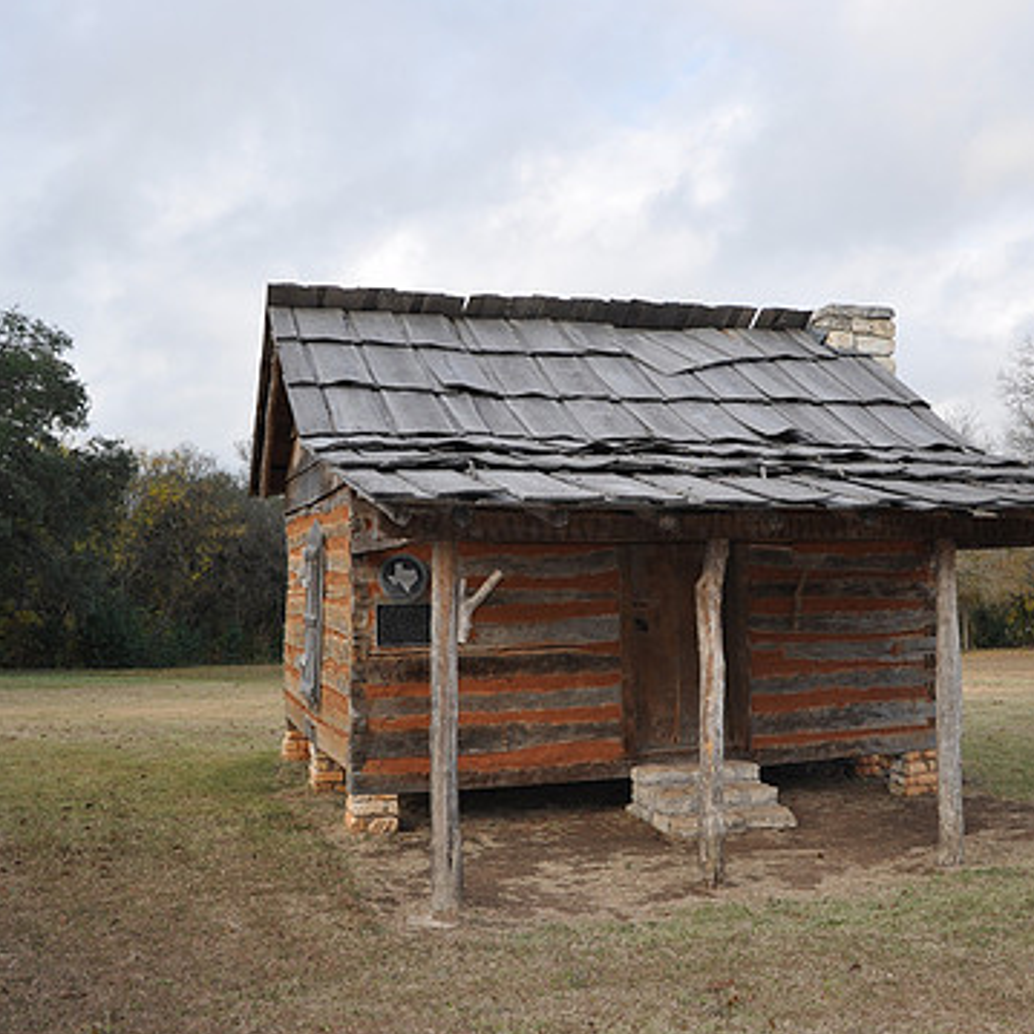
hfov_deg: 44.8
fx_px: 1250
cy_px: 497
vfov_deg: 44.9
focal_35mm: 37
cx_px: 596
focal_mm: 18
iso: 200
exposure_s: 1/200
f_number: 4
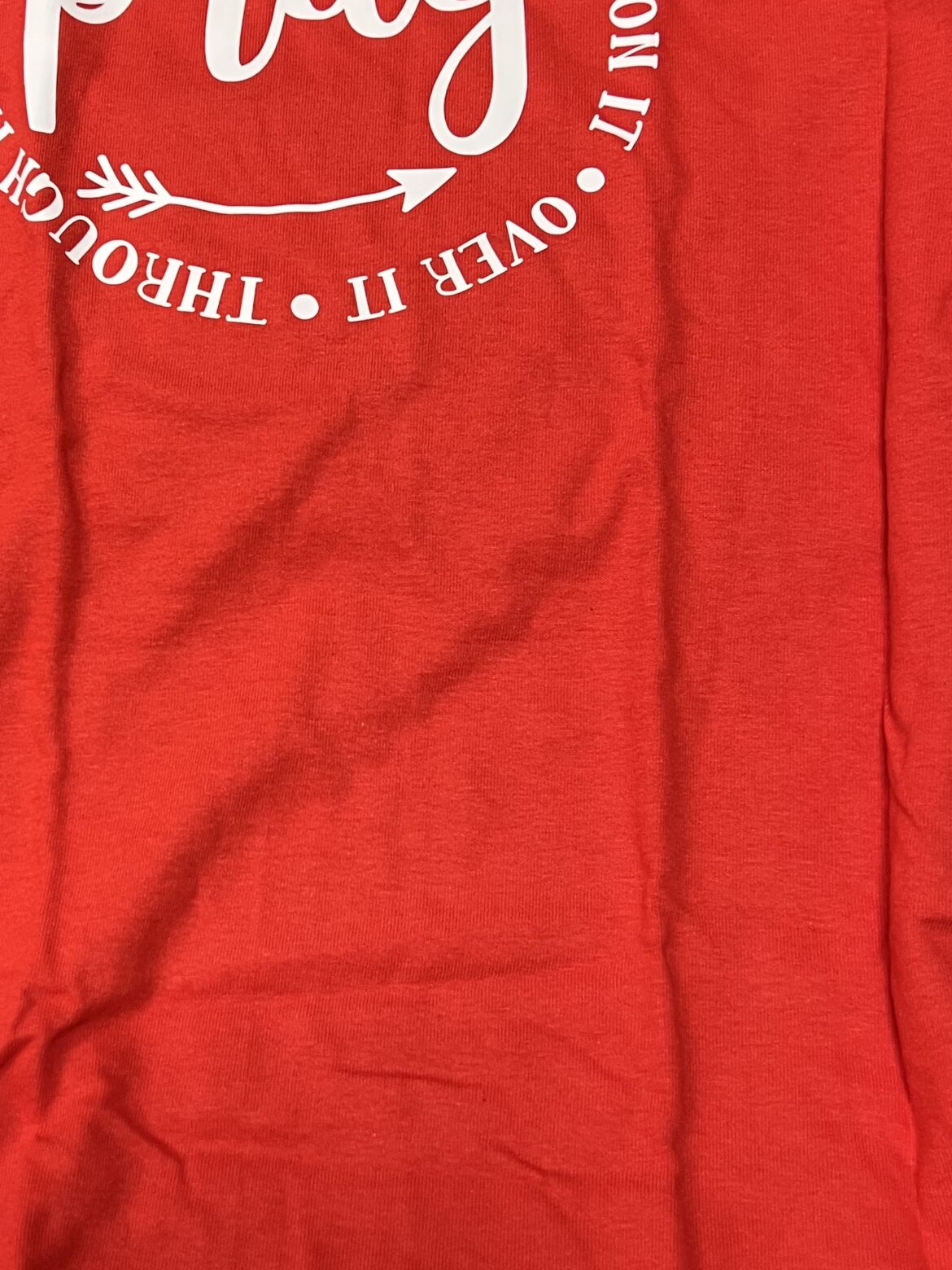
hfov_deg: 29.9
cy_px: 527
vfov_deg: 39.5
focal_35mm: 48
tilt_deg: -72.4
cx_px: 273
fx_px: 1760
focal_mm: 5.7
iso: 100
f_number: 1.5
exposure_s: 1/60
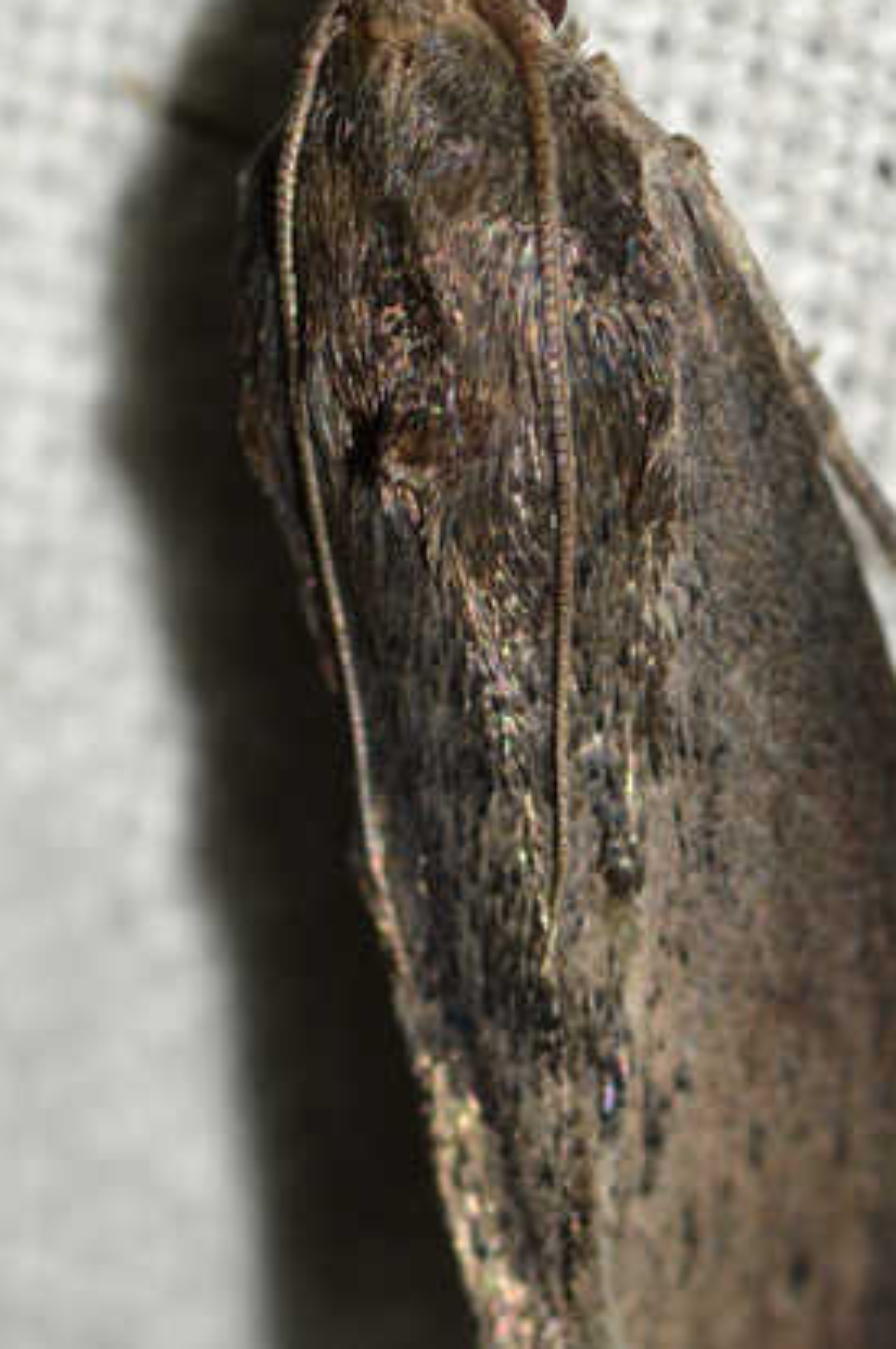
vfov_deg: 8.9
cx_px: 583
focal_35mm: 232
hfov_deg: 5.9
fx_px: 8682
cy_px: 743
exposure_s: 1/200
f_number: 20
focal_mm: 100
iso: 100
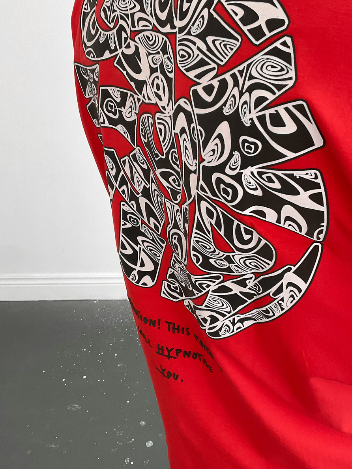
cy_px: 228
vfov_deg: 47.9
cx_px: 208
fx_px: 529
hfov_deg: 36.7
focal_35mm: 39
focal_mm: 3
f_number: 1.8
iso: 64
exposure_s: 1/75
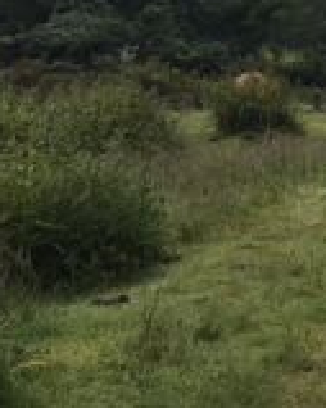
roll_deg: +0.3
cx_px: 755
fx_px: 1376
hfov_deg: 11.4
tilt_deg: +0.9
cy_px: -205
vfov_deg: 15.5
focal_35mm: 114
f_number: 2.2
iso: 25
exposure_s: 1/364
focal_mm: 4.15
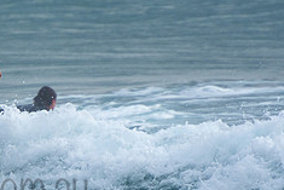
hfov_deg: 1.4
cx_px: -40
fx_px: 11674
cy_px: 174
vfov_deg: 0.9
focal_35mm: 1479
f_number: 5.6
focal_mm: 400
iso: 280
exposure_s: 1/400
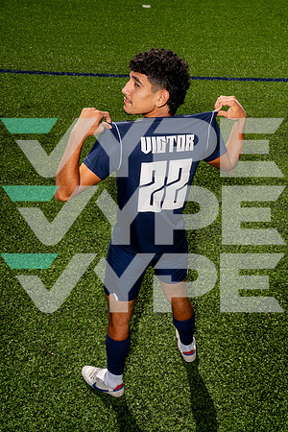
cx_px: 144
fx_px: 528
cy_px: 216
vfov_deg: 44.5
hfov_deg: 30.5
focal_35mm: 44
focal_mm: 44
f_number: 11
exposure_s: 1/250
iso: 100
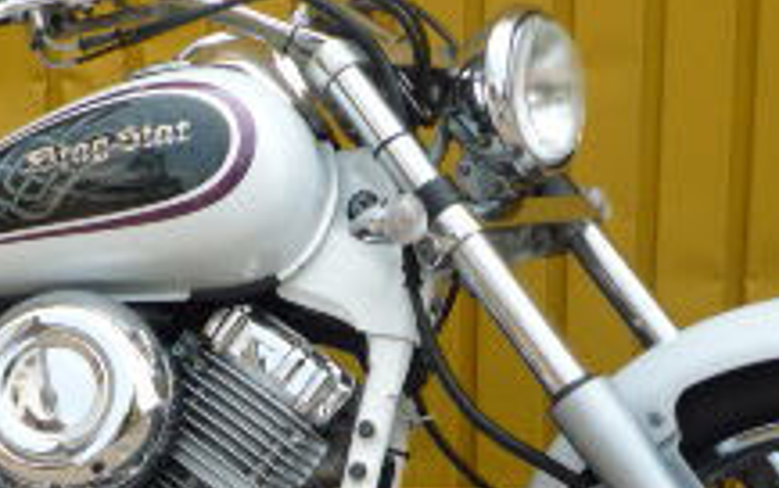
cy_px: 413
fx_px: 1657
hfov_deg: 25.9
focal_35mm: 78
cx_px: 140
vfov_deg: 16.6
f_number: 2.8
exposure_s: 1/640
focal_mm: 4.4
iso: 100
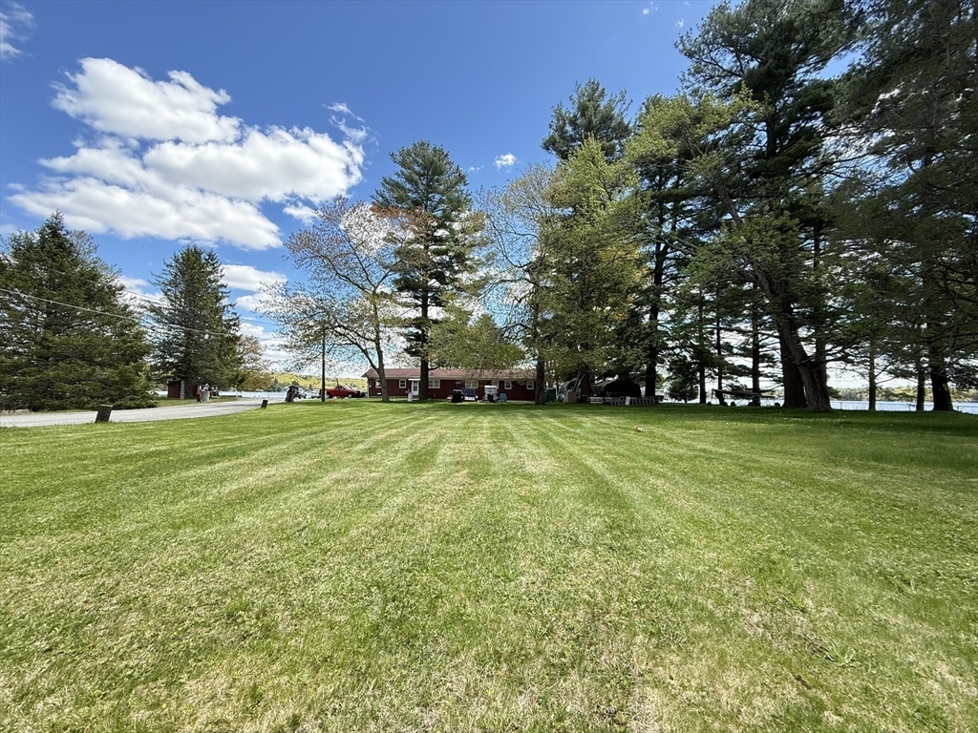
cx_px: 489
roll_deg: -1.1
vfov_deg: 85.7
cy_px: 366
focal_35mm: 14
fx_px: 396
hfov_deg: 102.1
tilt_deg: +4.5
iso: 64
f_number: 2.2
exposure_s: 1/502
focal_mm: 2.22
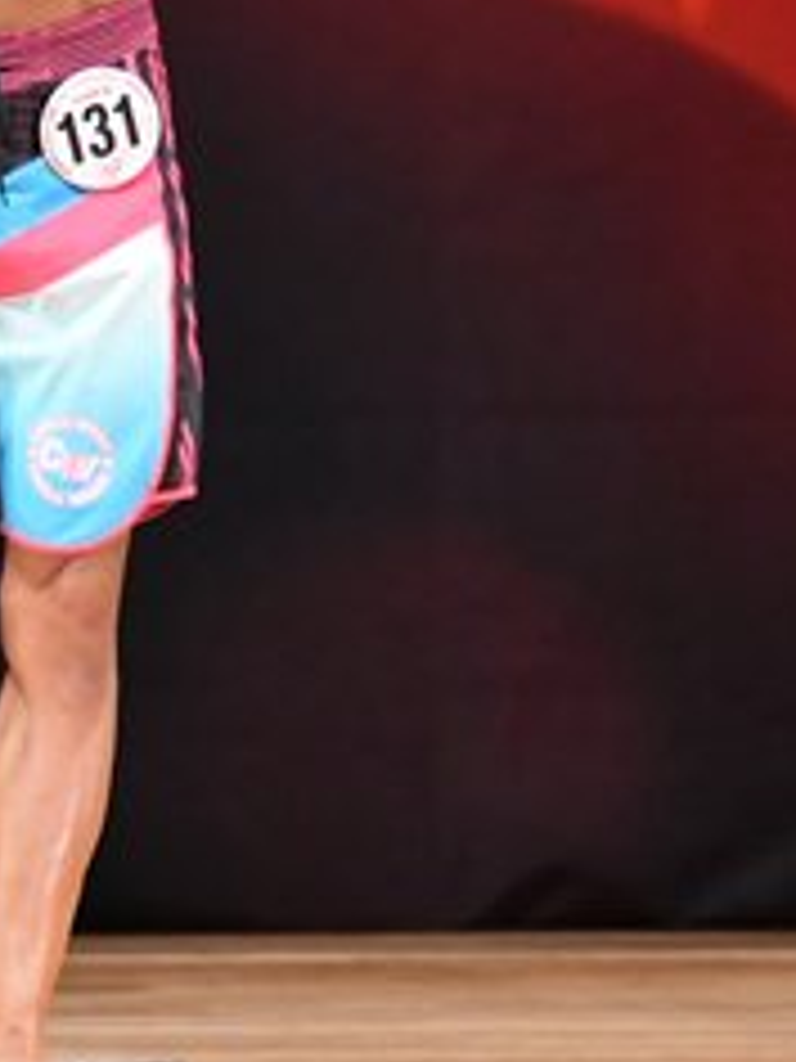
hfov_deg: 1.8
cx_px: -317
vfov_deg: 2.5
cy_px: 148
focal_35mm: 805
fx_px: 24681
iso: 3200
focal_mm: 170
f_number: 5.6
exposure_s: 1/400
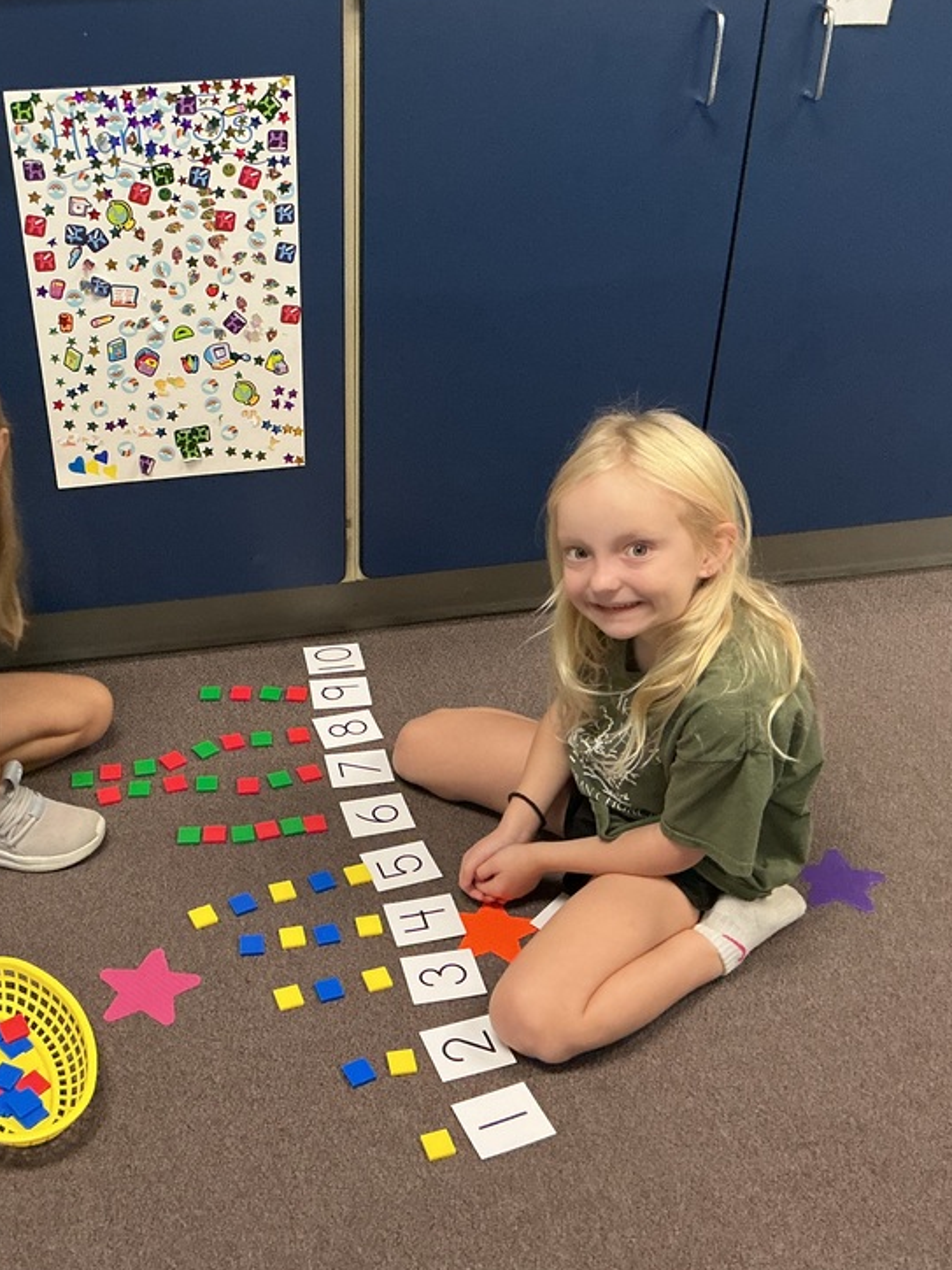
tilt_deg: -34.7
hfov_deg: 34.9
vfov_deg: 45.8
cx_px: 331
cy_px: 658
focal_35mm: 41
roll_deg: +0.0
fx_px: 1503
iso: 200
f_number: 1.8
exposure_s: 1/60
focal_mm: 3
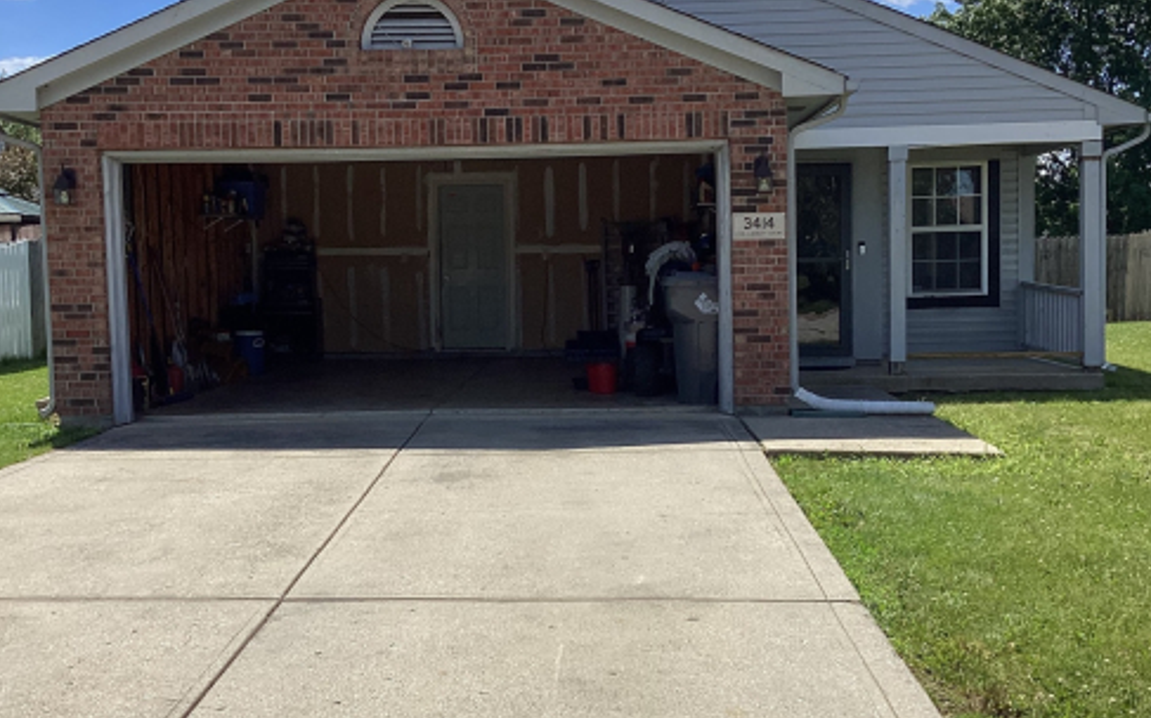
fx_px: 1411
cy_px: 360
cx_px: 563
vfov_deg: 28.6
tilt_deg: -3.1
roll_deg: +1.0
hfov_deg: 44.4
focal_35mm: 45
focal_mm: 3.3
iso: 25
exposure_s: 1/1431
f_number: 2.4
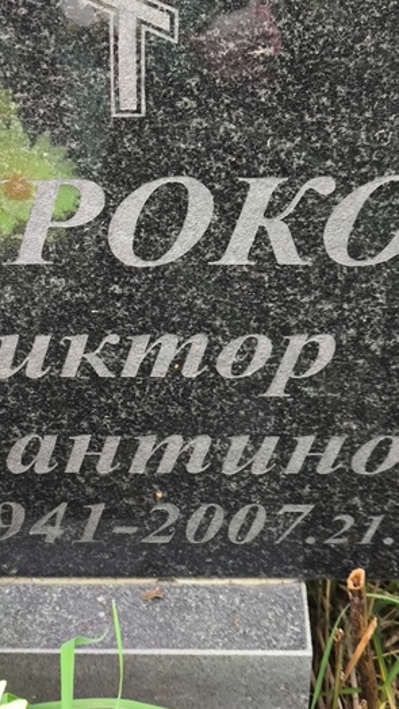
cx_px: 87
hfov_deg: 14.5
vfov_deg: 25.6
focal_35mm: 83
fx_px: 1562
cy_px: 382
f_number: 1.7
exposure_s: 1/60
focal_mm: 4.71
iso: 64
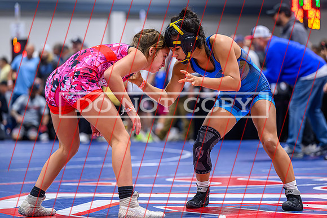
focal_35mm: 147
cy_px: 92
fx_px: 1334
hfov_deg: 14.0
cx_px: 180
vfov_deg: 9.4
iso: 4000
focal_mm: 125
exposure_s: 1/800
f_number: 2.8
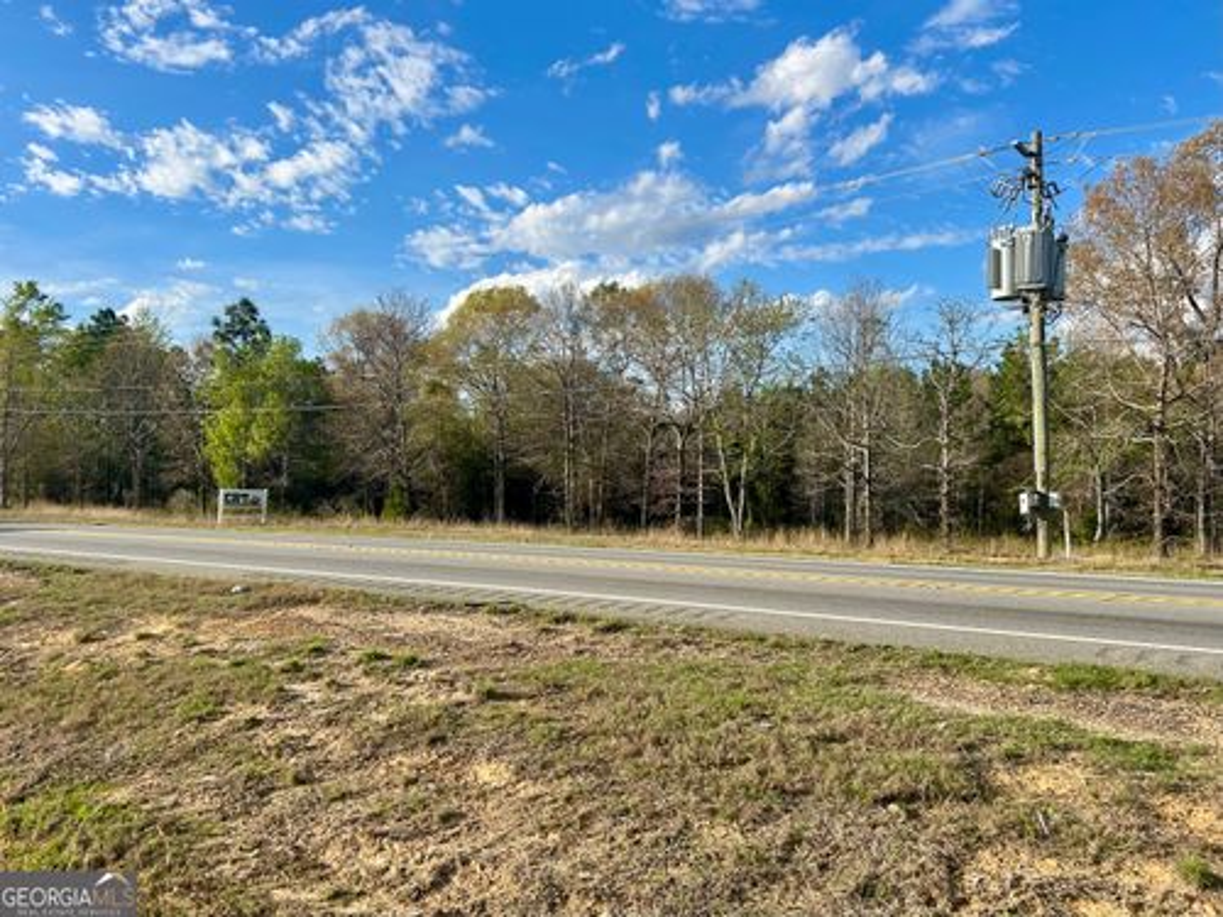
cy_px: 458
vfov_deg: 53.1
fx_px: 919
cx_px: 612
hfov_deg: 67.3
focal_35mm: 26
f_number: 1.5
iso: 50
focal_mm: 5.7
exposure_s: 1/3257
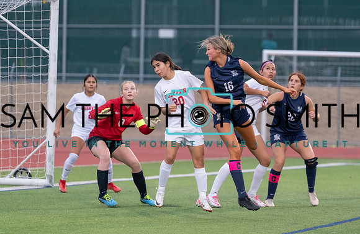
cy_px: 91
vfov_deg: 4.5
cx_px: 219
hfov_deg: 6.9
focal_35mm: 299
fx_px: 2968
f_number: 4
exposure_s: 1/1000
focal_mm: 239
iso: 2000
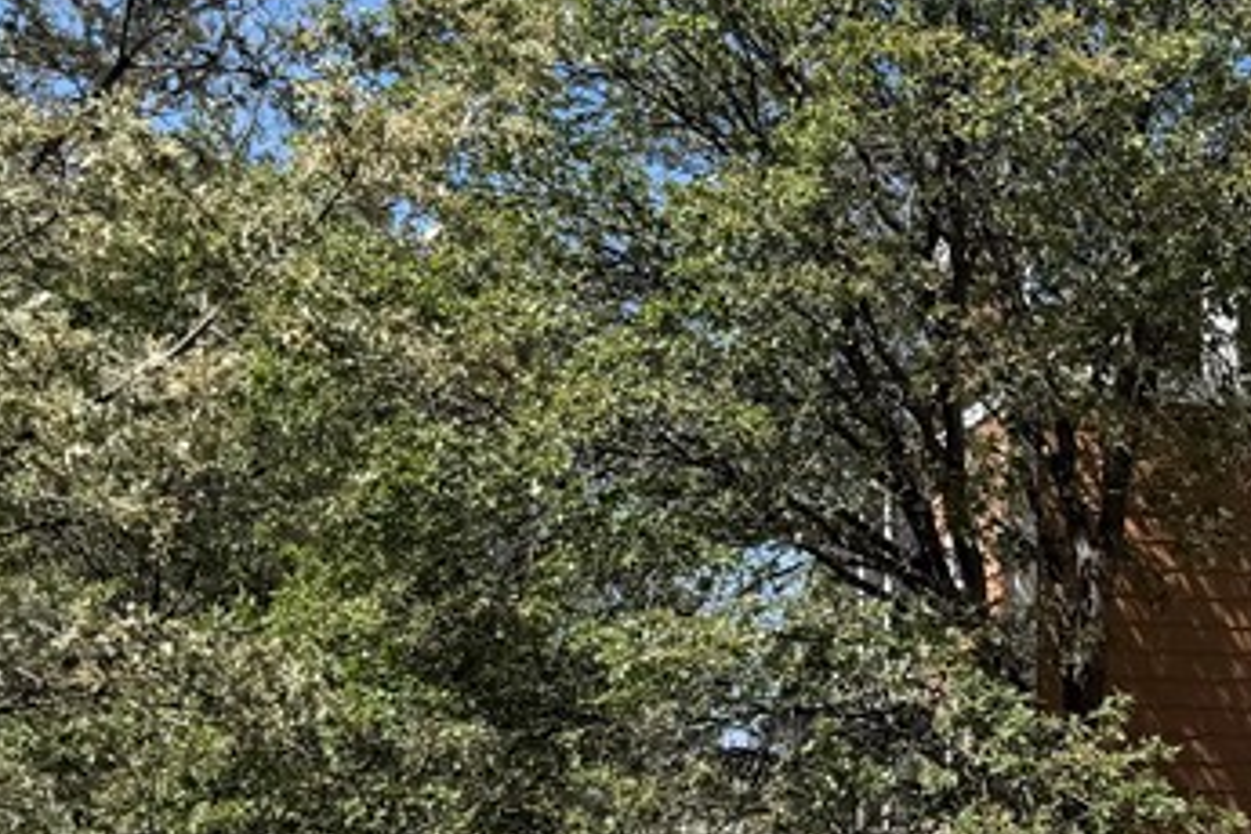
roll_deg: +0.7
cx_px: 1425
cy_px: 638
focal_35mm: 74
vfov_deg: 18.3
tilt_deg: +2.5
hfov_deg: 25.1
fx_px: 2571
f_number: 1.78
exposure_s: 1/3279
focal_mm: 6.76
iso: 80
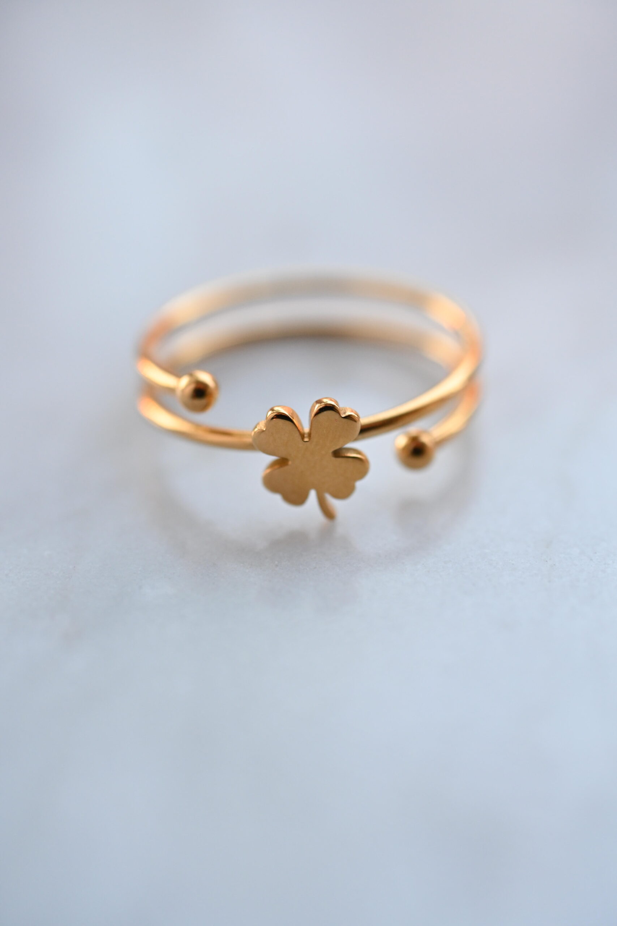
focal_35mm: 52
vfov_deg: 37.8
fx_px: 1349
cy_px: 463
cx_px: 308
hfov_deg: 25.8
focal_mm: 35
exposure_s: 1/125
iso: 560
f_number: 4
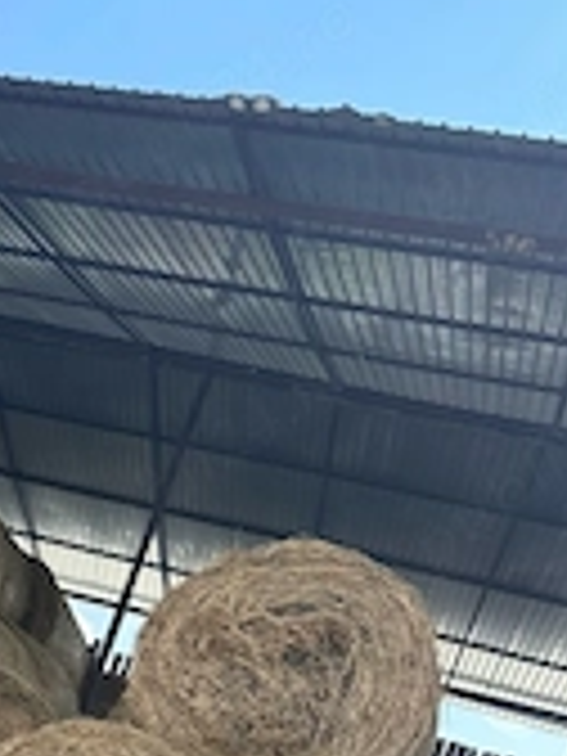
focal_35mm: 57
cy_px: 864
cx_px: -50
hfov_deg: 24.1
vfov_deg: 29.8
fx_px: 1245
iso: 80
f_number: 1.78
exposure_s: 1/1562
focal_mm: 6.86
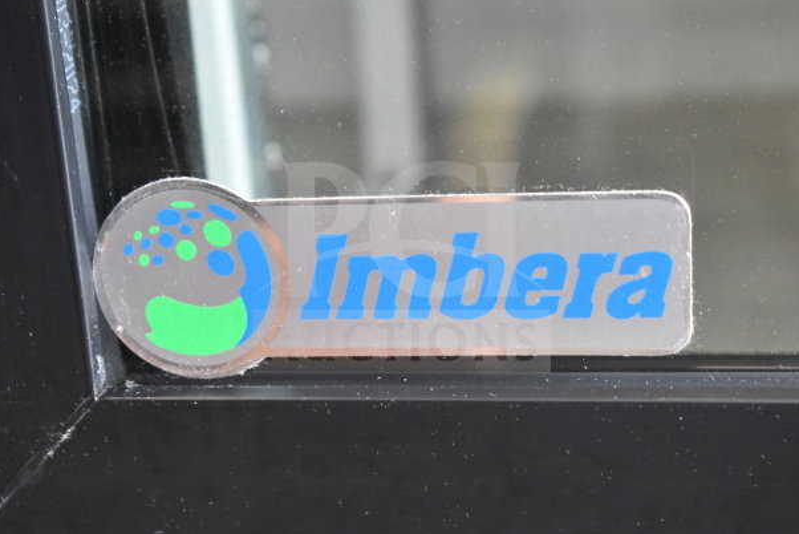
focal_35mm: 79
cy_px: 268
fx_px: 1754
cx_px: 401
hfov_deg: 25.7
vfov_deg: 17.3
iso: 6400
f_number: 6.3
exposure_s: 1/160
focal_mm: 52
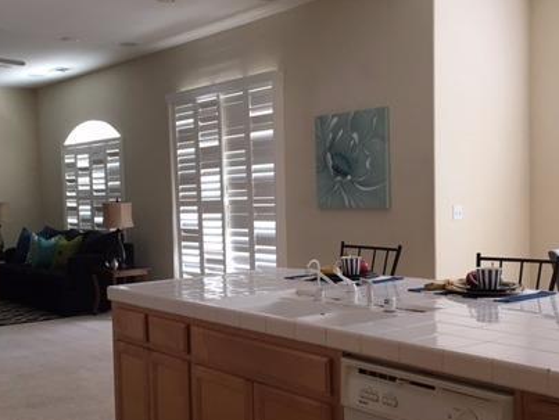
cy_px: 241
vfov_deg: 31.5
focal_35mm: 46
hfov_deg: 41.1
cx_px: 232
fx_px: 743
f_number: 2.2
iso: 32
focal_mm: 4.15
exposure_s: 1/30
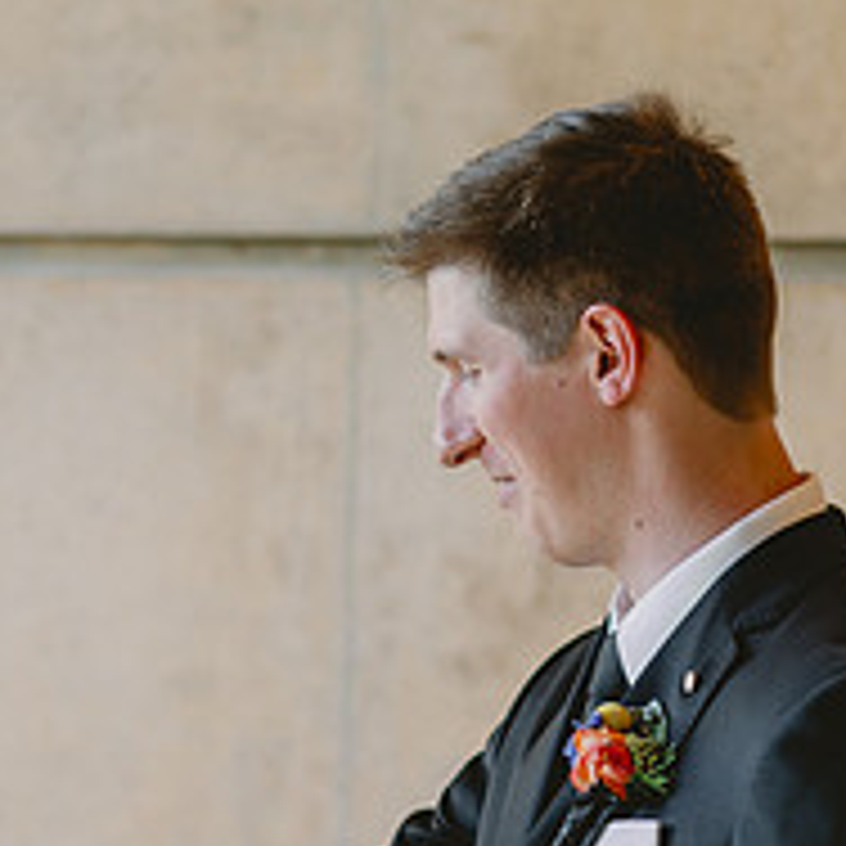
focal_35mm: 223
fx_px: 6166
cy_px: 756
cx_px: 166
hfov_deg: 7.8
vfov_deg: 7.8
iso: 80
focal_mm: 85
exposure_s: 1/125
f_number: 2.5
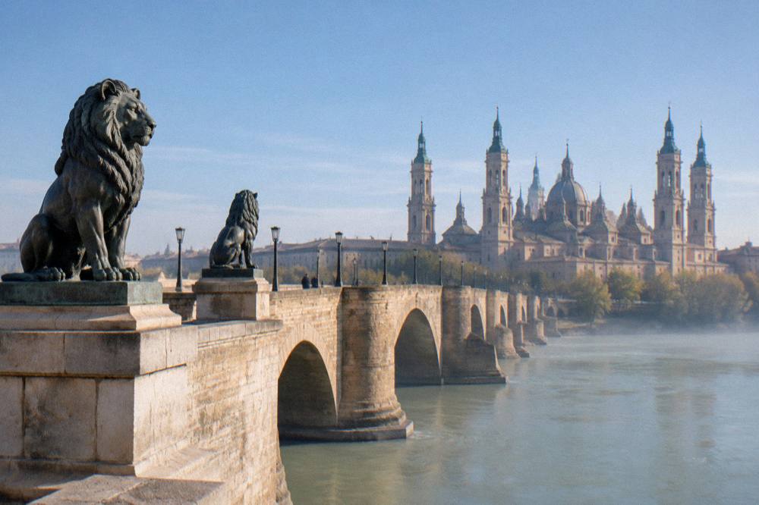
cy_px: 252
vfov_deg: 37.8
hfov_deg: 54.5
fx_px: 738
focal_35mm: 35
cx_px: 380
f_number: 9
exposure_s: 1/640
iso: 320
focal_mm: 35
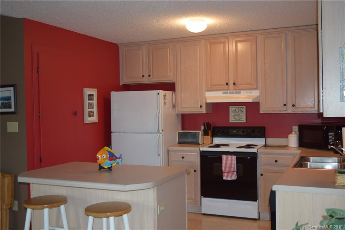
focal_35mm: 39
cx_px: 172
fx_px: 374
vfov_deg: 34.2
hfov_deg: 49.6
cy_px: 115
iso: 400
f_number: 4
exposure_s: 1/40
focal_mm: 26
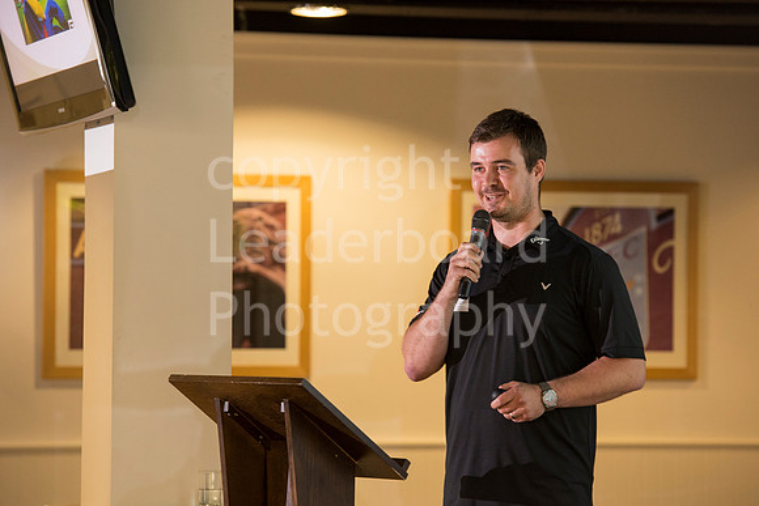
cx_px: 380
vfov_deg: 8.3
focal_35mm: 165
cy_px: 253
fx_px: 3479
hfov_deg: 12.4
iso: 2000
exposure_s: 1/100
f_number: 5
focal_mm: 165
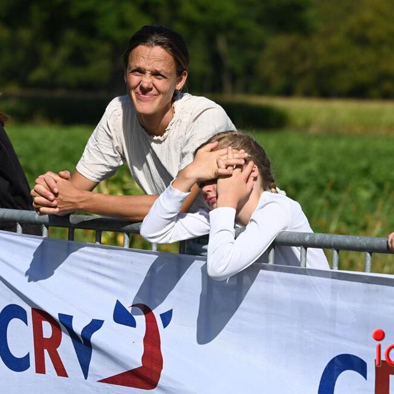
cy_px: 198
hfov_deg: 7.4
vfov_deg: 7.4
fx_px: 3065
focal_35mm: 238
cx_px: 218
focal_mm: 185
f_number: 7.1
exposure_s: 1/3200
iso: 500
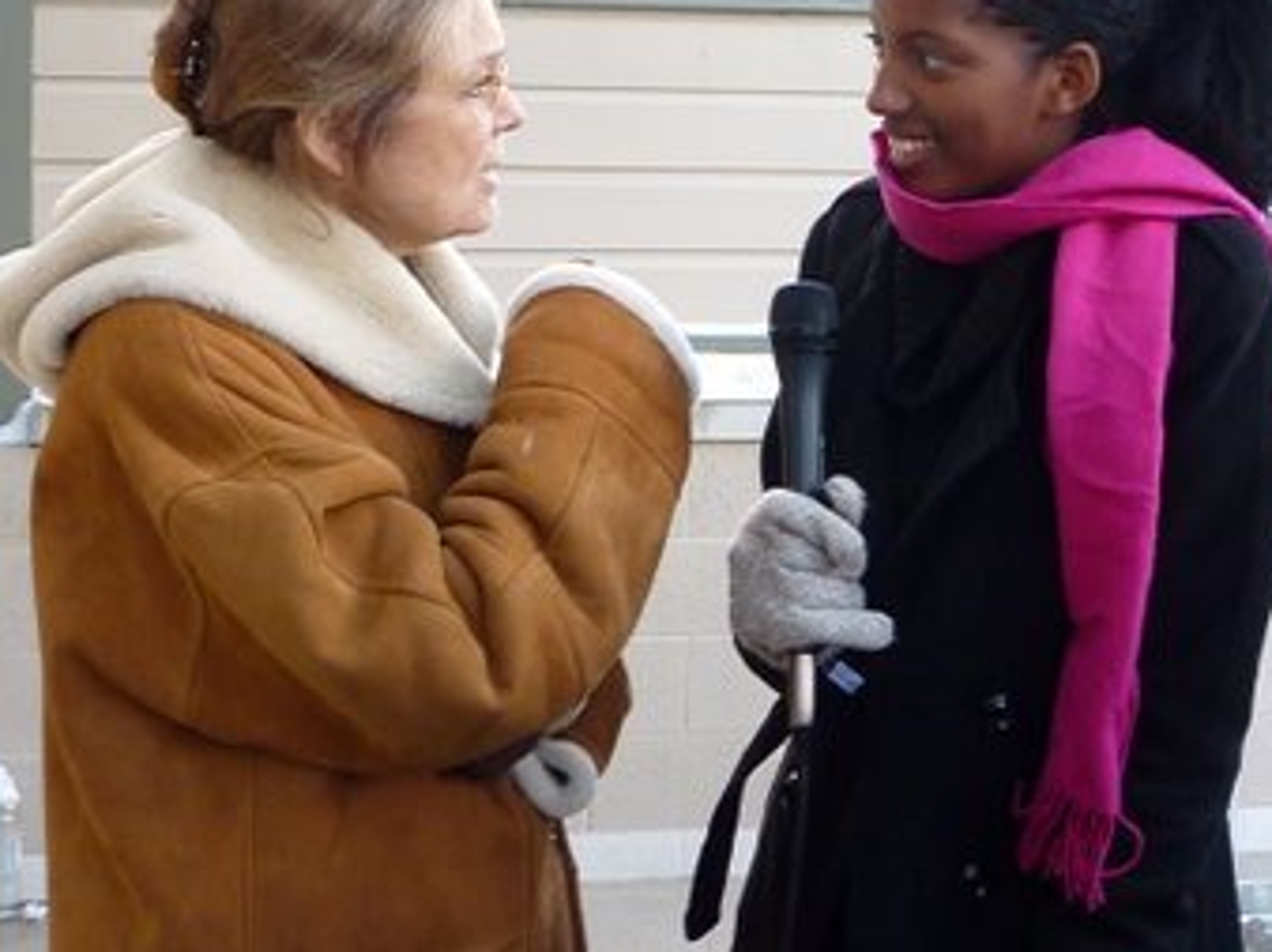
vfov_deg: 22.8
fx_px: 2350
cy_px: 312
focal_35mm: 64
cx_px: 719
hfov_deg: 30.3
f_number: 4
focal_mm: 7.3
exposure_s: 1/125
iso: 500
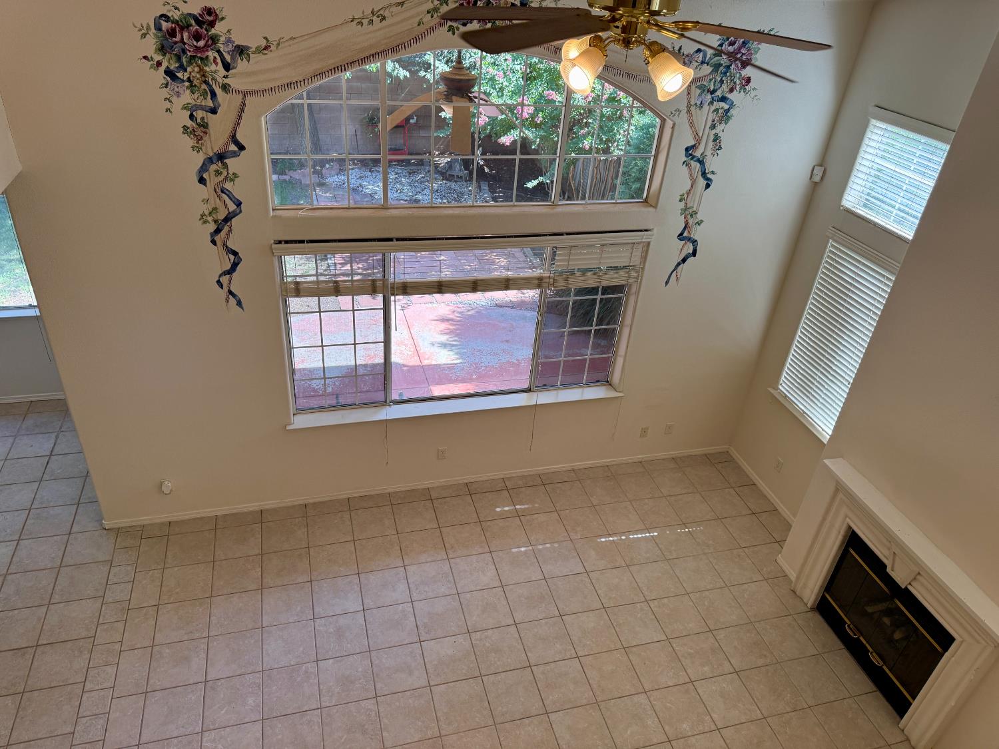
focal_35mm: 24
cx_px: 500
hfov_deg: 71.6
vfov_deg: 56.8
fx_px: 693
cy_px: 374
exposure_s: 1/240
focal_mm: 6.76
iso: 100
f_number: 1.78
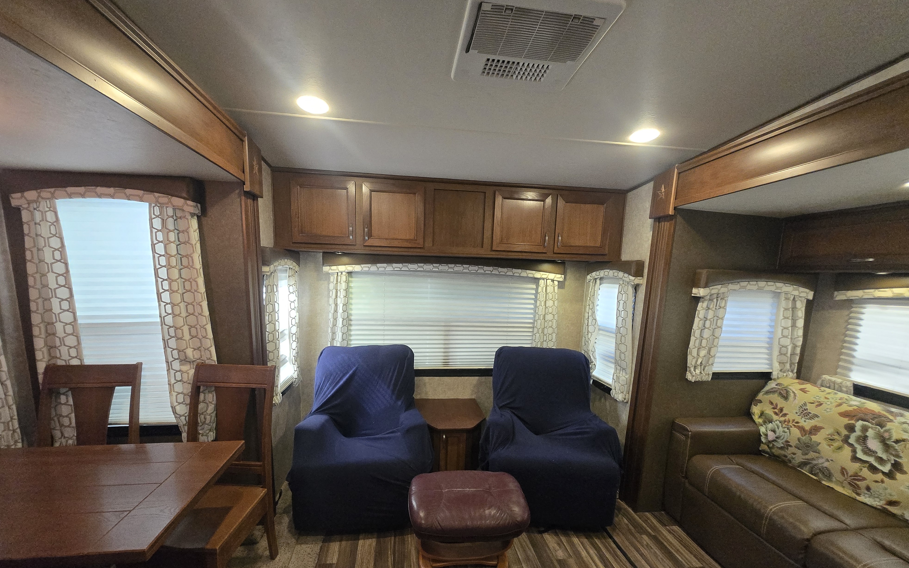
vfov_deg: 77.9
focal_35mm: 14
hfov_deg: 105.3
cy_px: 335
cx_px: 455
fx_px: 347
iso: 640
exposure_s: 1/60
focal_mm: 1.7
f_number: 2.2
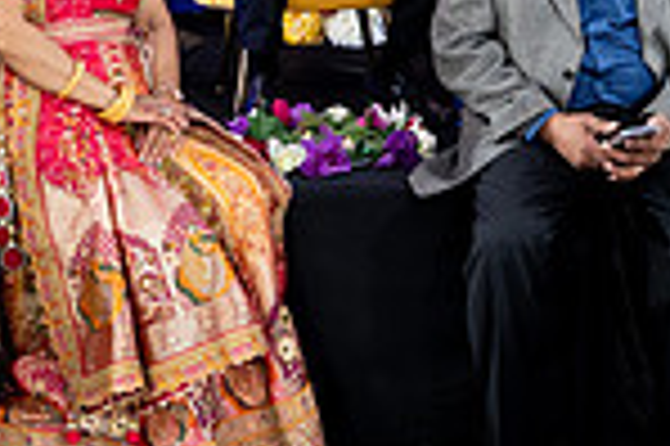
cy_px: -83
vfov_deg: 13.3
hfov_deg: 20.4
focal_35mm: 100
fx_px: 1859
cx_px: 405
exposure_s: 1/100
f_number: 2.8
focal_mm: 24
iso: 1250
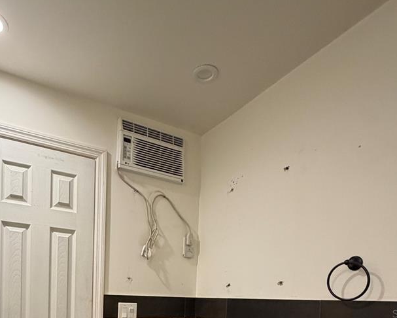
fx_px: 317
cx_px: 145
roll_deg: -1.6
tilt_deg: -0.8
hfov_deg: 63.0
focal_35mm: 27
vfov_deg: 45.5
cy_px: 313
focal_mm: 2.22
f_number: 2.2
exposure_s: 1/60
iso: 320
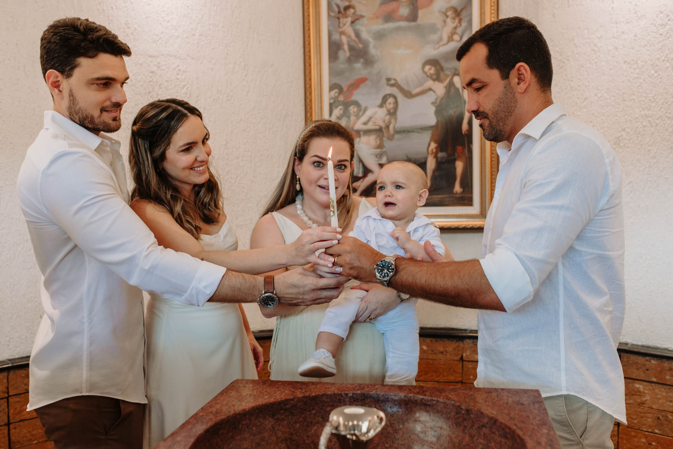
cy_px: 224
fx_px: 655
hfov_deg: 54.4
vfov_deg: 37.9
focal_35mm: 35
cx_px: 336
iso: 800
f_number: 4
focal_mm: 35
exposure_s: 1/250
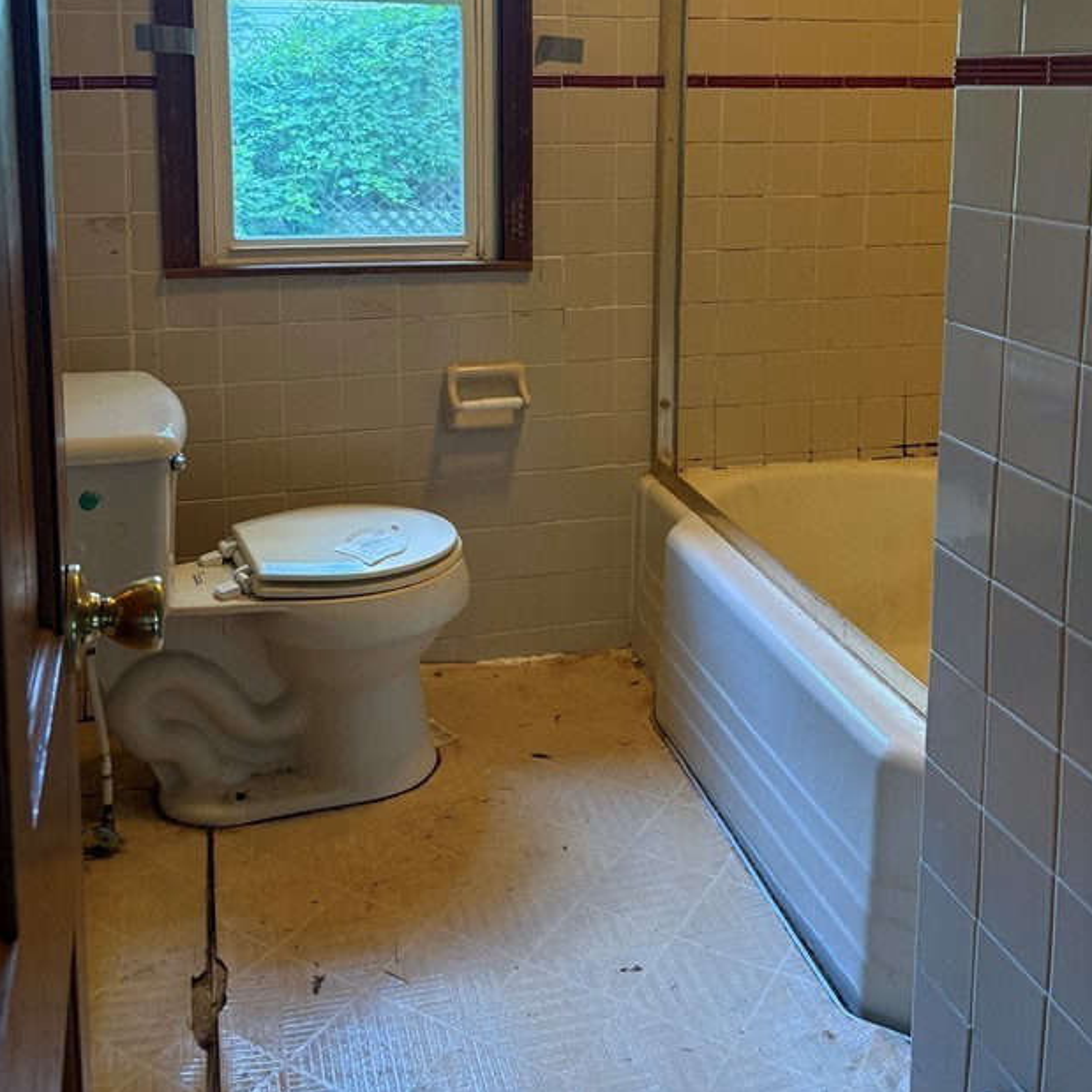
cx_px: 589
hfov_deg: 43.8
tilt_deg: -7.8
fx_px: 1356
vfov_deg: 42.5
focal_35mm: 38
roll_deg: -1.6
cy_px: 268
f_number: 1.6
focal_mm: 5.96
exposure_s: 1/60
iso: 160
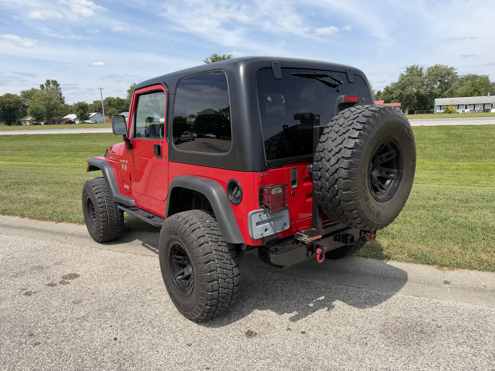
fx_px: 343
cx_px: 248
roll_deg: -0.3
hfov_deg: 71.6
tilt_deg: -7.1
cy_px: 186
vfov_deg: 56.8
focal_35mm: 24
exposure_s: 1/3279
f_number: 1.78
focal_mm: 6.76
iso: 80
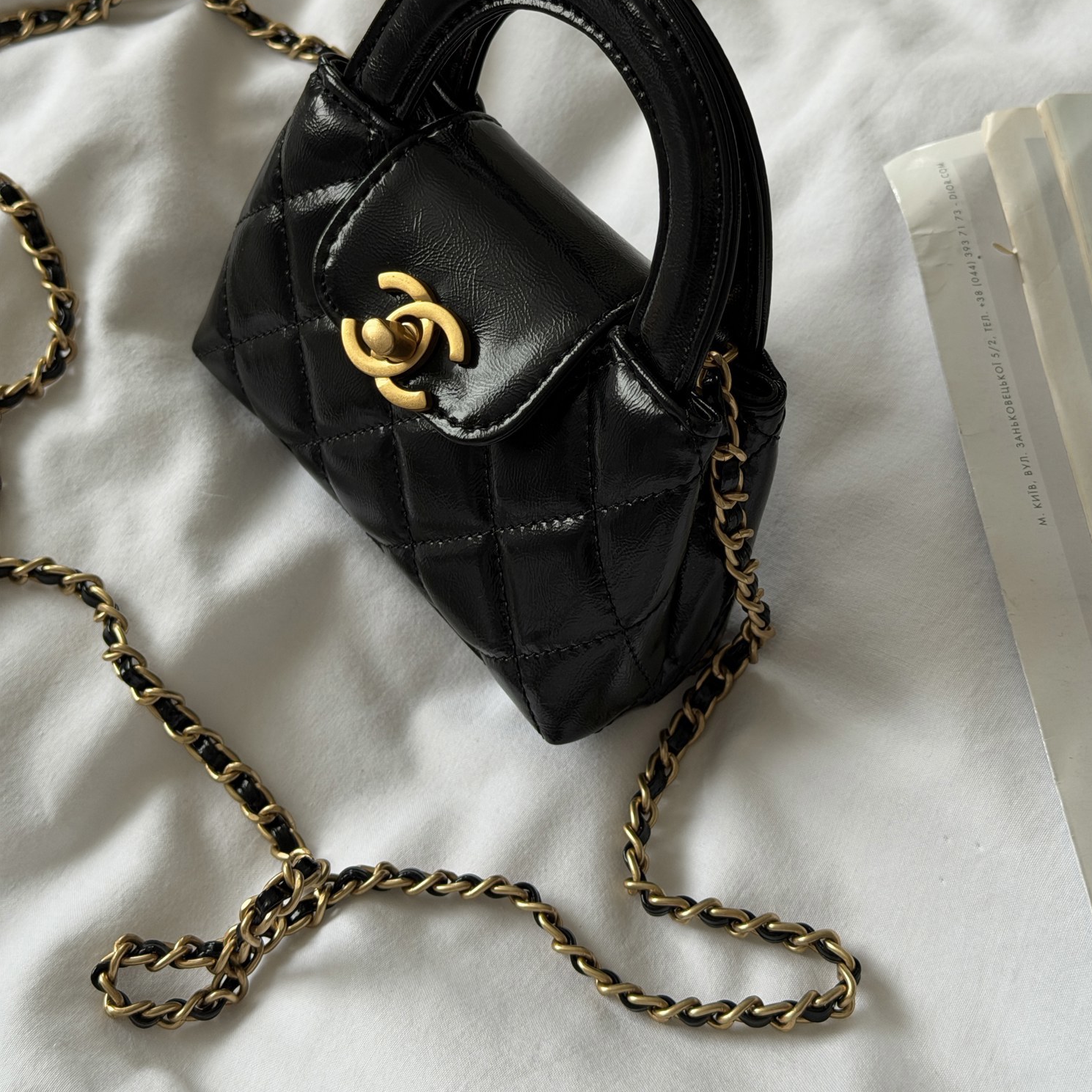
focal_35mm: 57
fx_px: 2034
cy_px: 406
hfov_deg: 30.0
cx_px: 549
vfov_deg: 29.9
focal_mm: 6.76
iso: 64
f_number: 1.78
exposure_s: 1/122
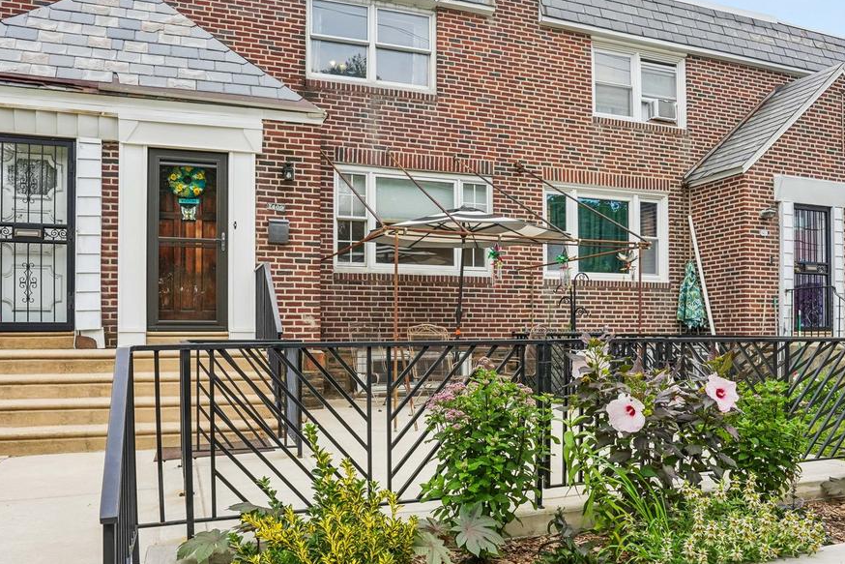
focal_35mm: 28
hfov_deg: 65.5
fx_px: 657
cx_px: 429
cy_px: 319
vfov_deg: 46.3
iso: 400
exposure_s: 1/320
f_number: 8
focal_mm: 17
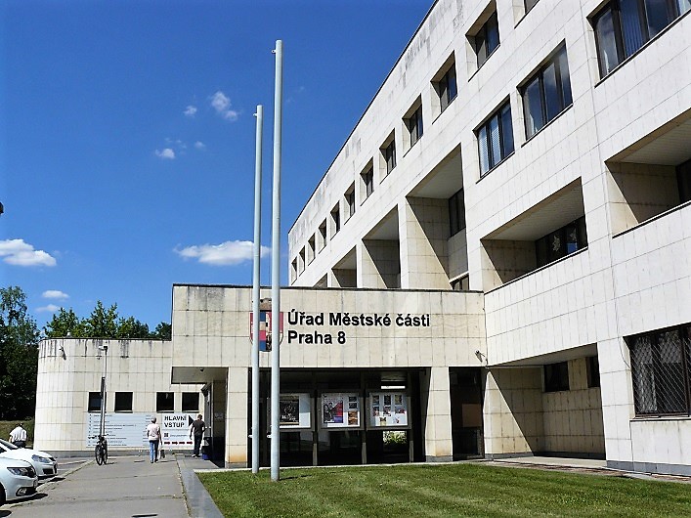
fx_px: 719
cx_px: 346
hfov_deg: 51.4
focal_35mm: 36
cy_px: 259
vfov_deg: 39.6
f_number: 8
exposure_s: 1/400
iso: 100
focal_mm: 6
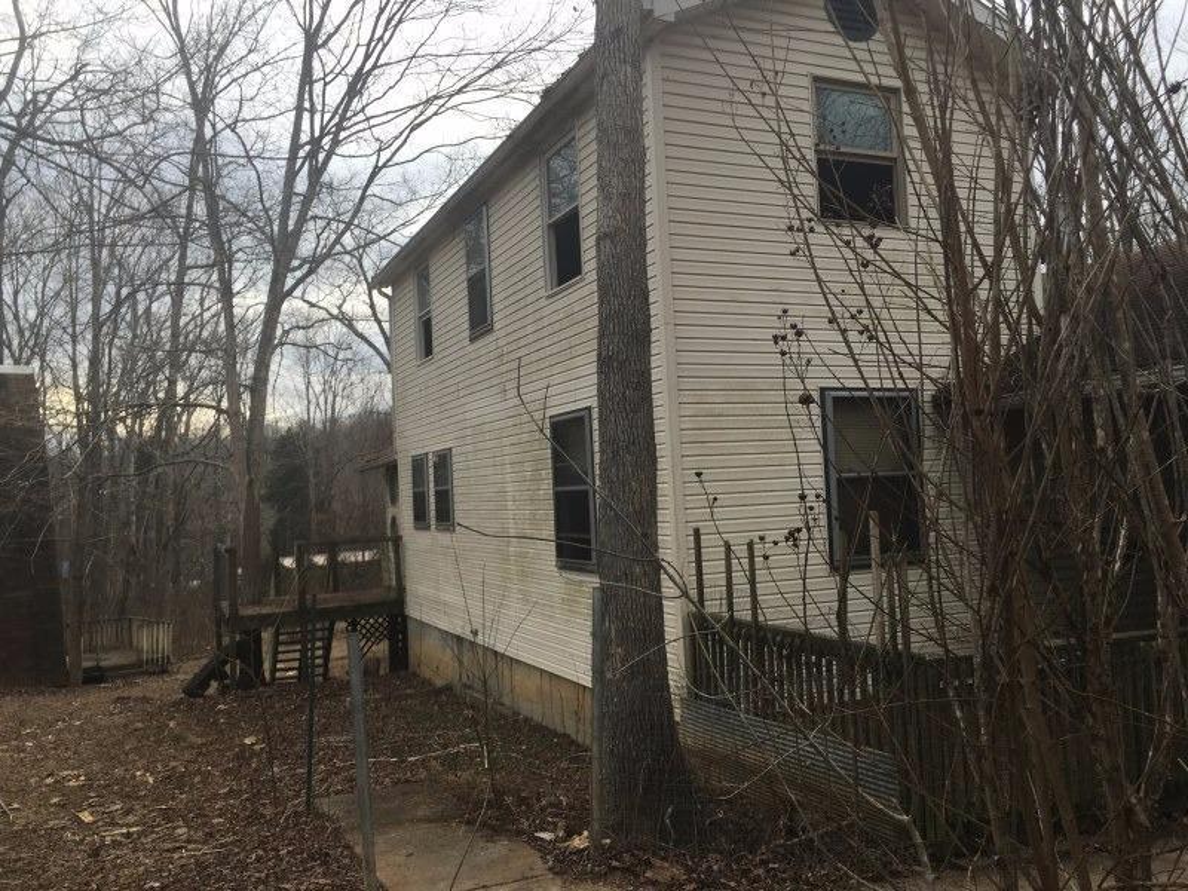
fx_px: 995
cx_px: 594
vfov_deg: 48.2
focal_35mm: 29
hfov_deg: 61.7
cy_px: 446
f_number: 2.2
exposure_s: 1/641
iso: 25
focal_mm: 4.15
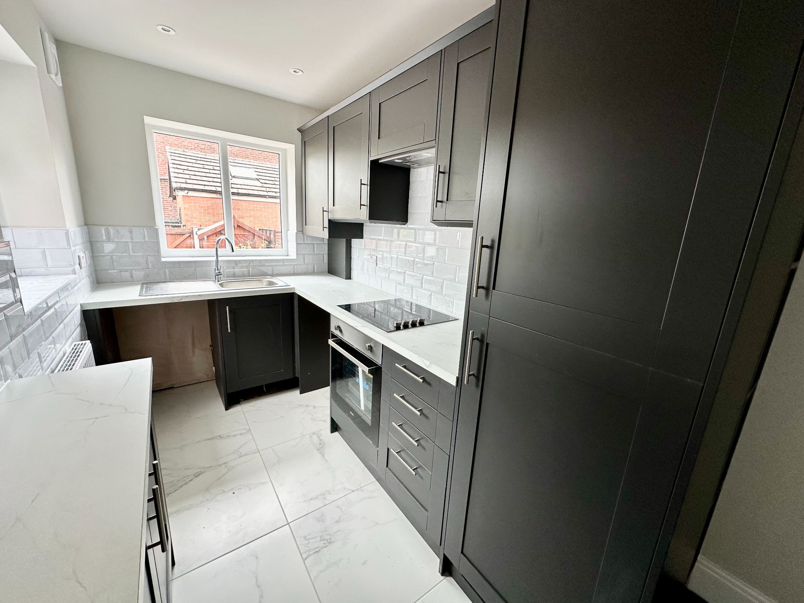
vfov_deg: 85.7
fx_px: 325
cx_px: 402
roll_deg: -2.4
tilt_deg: -13.3
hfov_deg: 102.1
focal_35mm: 14
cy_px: 302
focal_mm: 2.22
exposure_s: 1/99
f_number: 2.2
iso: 100
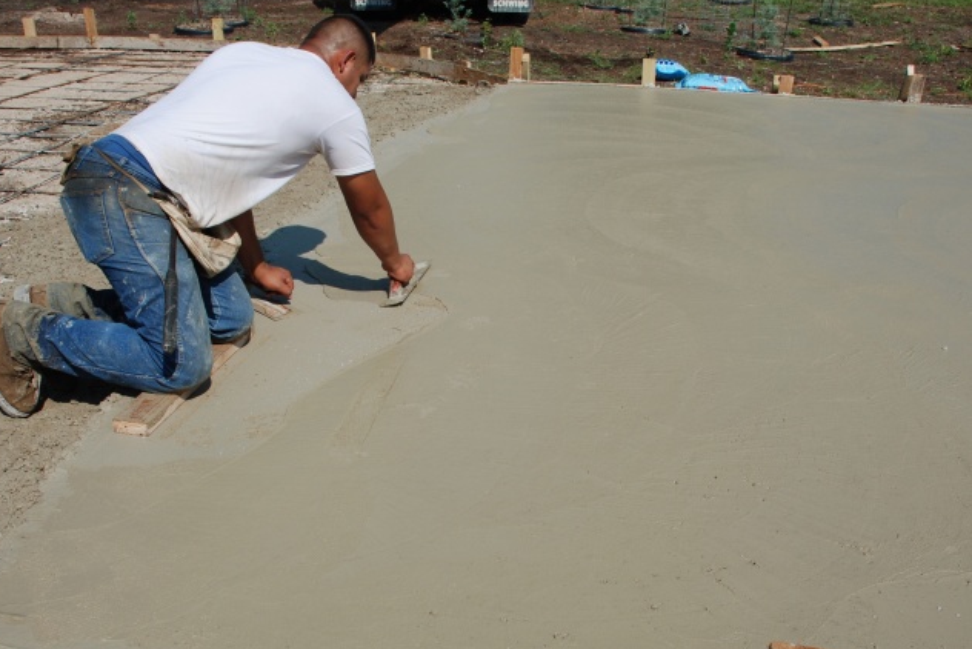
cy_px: 384
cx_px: 469
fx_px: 1026
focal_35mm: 38
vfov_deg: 35.0
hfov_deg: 50.7
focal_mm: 20
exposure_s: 1/250
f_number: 8
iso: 100
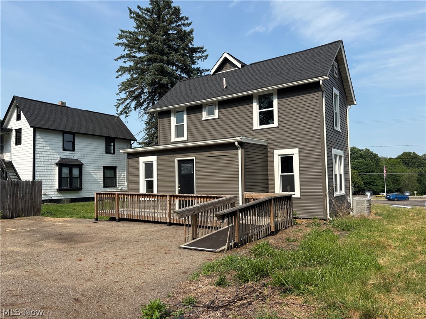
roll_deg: +0.5
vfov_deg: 53.1
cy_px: 160
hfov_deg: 67.3
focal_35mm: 26
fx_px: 320
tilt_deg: +3.8
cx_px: 213
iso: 50
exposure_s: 1/2985
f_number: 1.6
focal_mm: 5.96
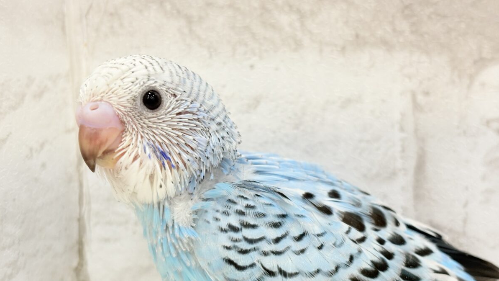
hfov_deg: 36.6
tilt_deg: -6.4
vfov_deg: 21.0
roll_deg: +3.1
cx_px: 249
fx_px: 754
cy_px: 186
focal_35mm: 57
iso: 50
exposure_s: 1/50
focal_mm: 5.96
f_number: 1.6
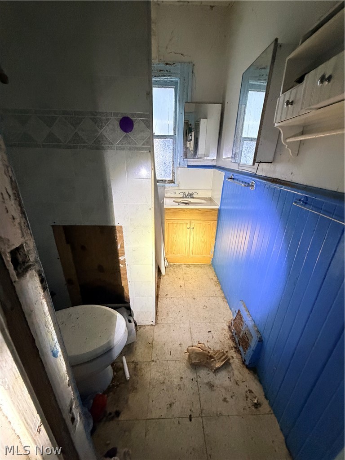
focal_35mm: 14
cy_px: 230
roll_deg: -0.7
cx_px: 172
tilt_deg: -21.3
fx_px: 186
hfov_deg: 85.7
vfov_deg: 102.1
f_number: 2.2
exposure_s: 1/59
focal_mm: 2.22
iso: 800
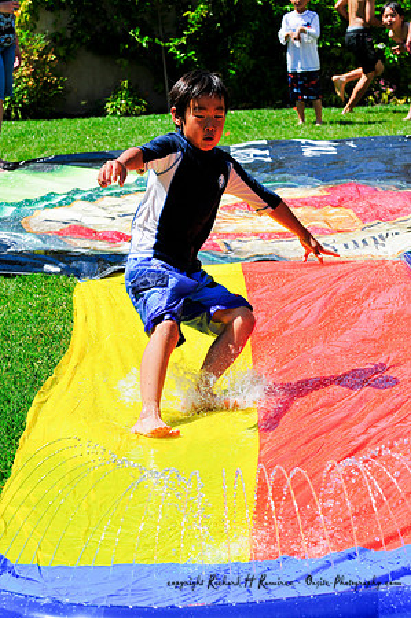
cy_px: 309
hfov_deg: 13.0
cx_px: 206
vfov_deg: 19.5
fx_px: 1802
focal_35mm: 105
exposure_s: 1/800
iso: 200
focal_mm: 70
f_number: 7.1
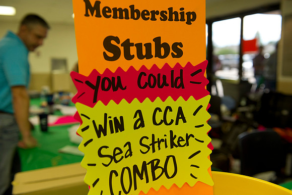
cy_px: 98
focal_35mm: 35
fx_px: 284
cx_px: 146
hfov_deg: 54.5
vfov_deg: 37.8
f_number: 4
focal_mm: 35
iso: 1600
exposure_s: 1/125
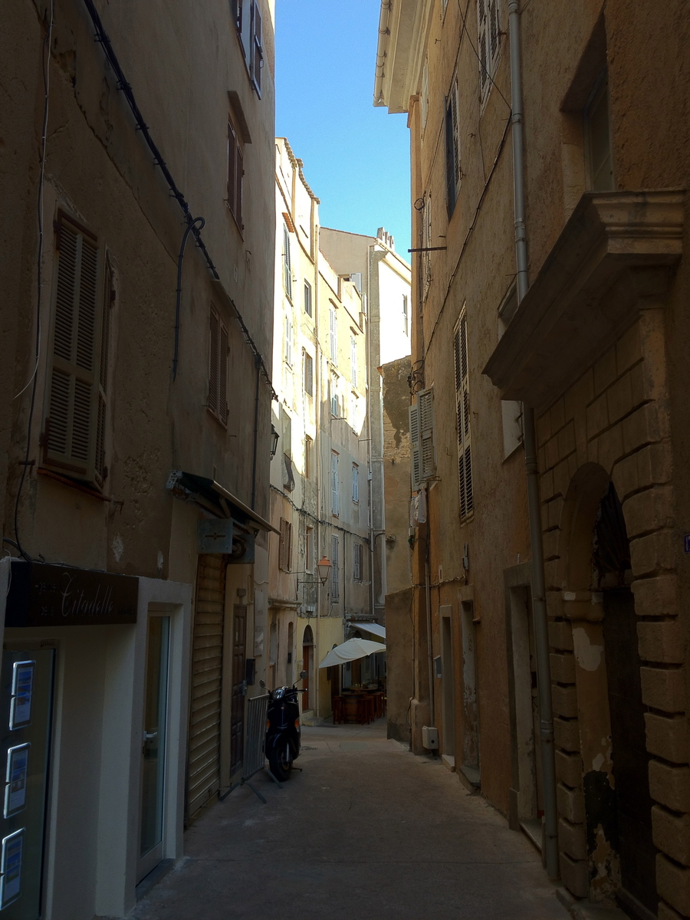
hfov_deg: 40.7
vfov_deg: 52.6
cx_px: 345
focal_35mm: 35
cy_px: 460
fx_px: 930
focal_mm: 4.28
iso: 64
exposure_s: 1/120
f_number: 2.4
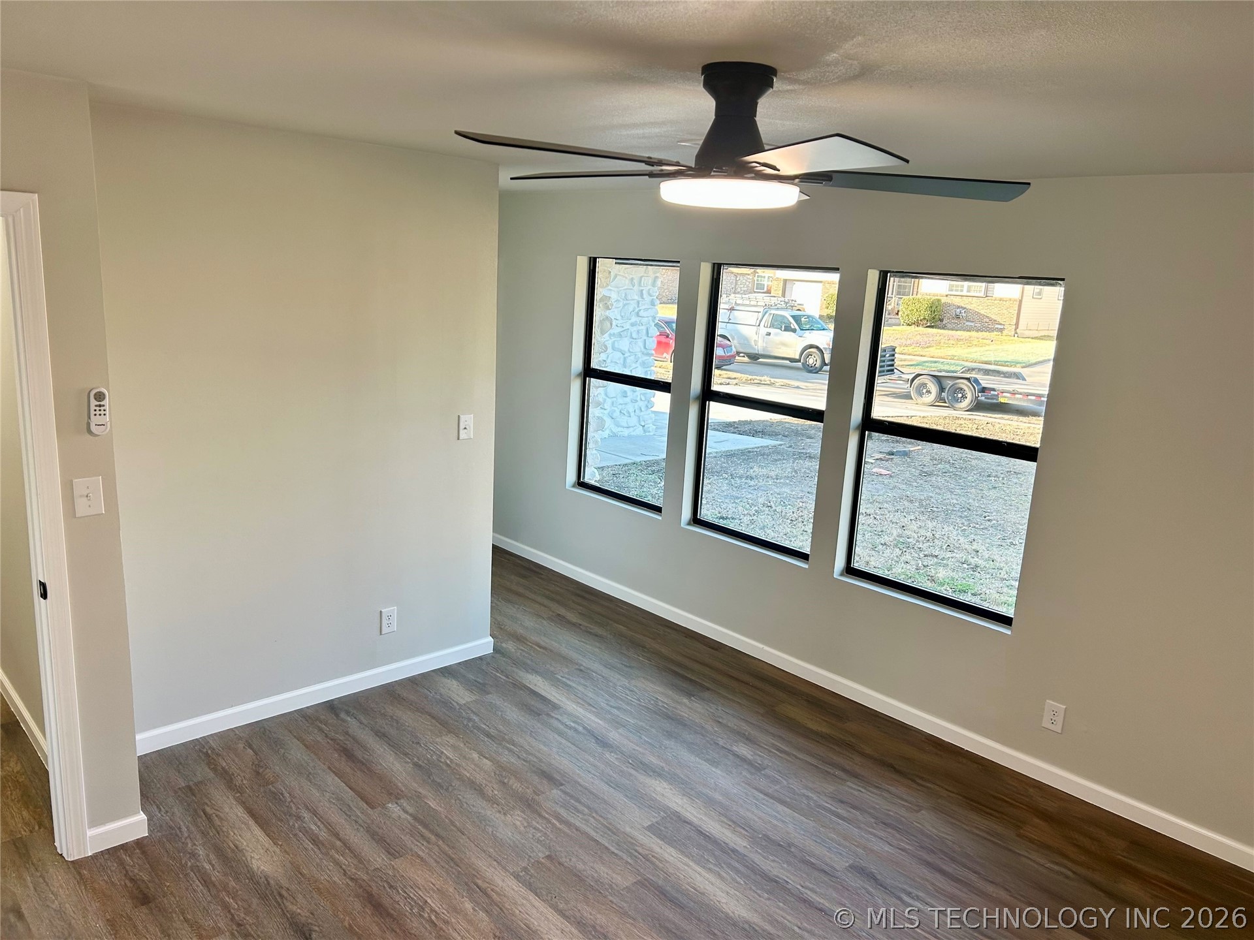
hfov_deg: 67.3
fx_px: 942
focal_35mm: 26
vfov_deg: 53.1
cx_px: 627
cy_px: 470
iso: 64
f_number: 1.5
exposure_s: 1/130
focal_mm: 5.7
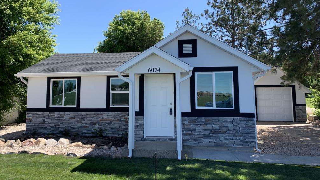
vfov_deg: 39.9
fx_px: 246
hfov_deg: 66.1
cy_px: 68
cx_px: 157
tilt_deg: +5.4
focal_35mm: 29
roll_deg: +0.5
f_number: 1.8
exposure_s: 1/1266
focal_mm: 4.25
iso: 25
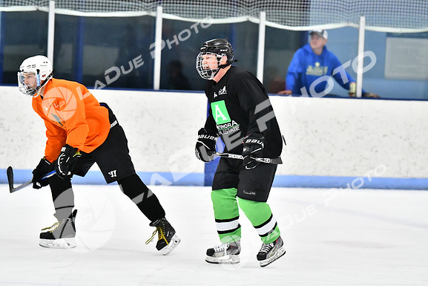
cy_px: 143
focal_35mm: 189
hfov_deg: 10.9
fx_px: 2242
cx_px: 214
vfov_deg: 7.3
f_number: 2.8
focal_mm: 125
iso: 6400
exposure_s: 1/1250
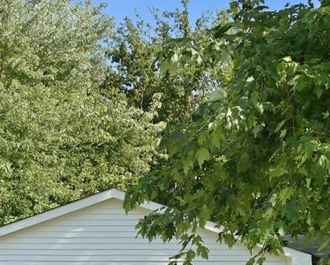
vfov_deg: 15.5
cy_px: 319
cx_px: 373
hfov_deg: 19.2
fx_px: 932
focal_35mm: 95
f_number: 8
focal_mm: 23
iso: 200
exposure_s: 1/100
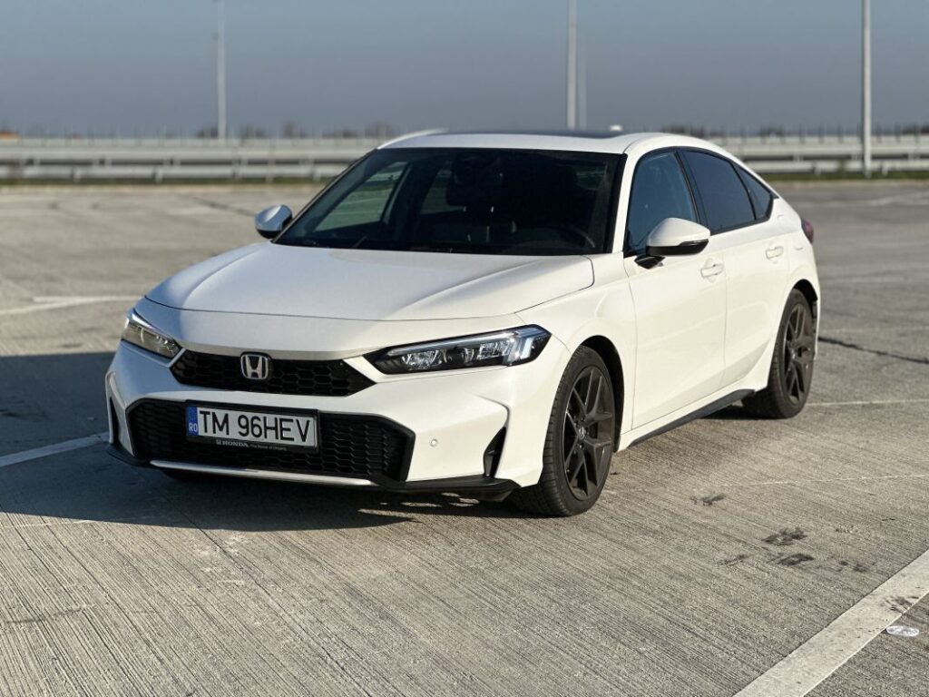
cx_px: 464
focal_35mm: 77
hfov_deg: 25.3
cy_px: 348
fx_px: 2066
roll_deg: +0.2
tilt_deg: -5.1
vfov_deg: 19.1
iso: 32
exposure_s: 1/1727
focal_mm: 9
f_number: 2.8
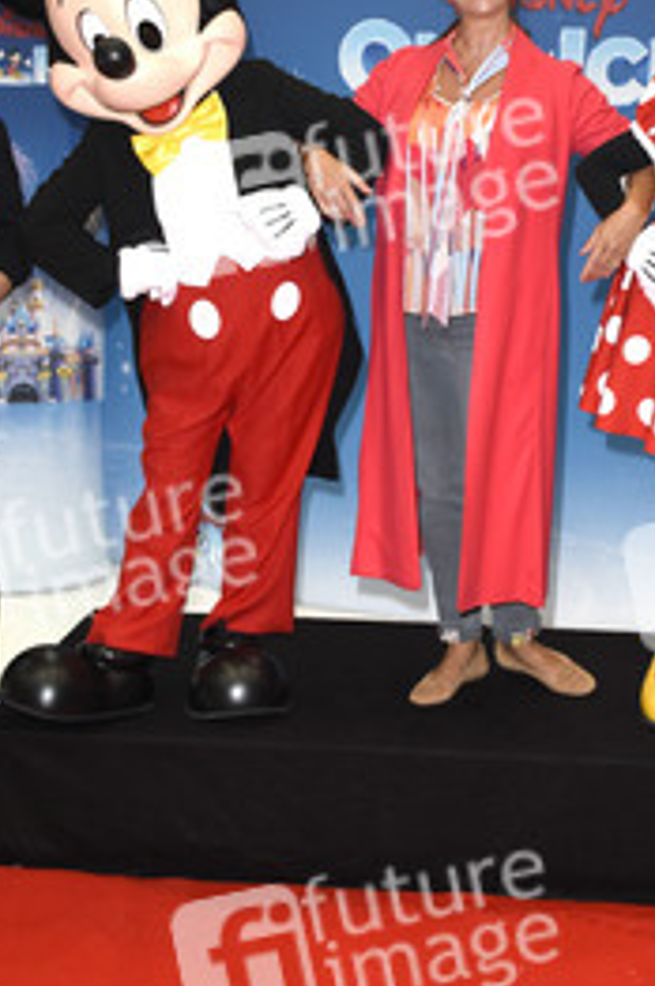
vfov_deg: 36.1
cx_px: 474
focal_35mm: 55
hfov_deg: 24.3
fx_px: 1505
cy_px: 376
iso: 1000
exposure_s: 1/160
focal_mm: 24
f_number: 6.3
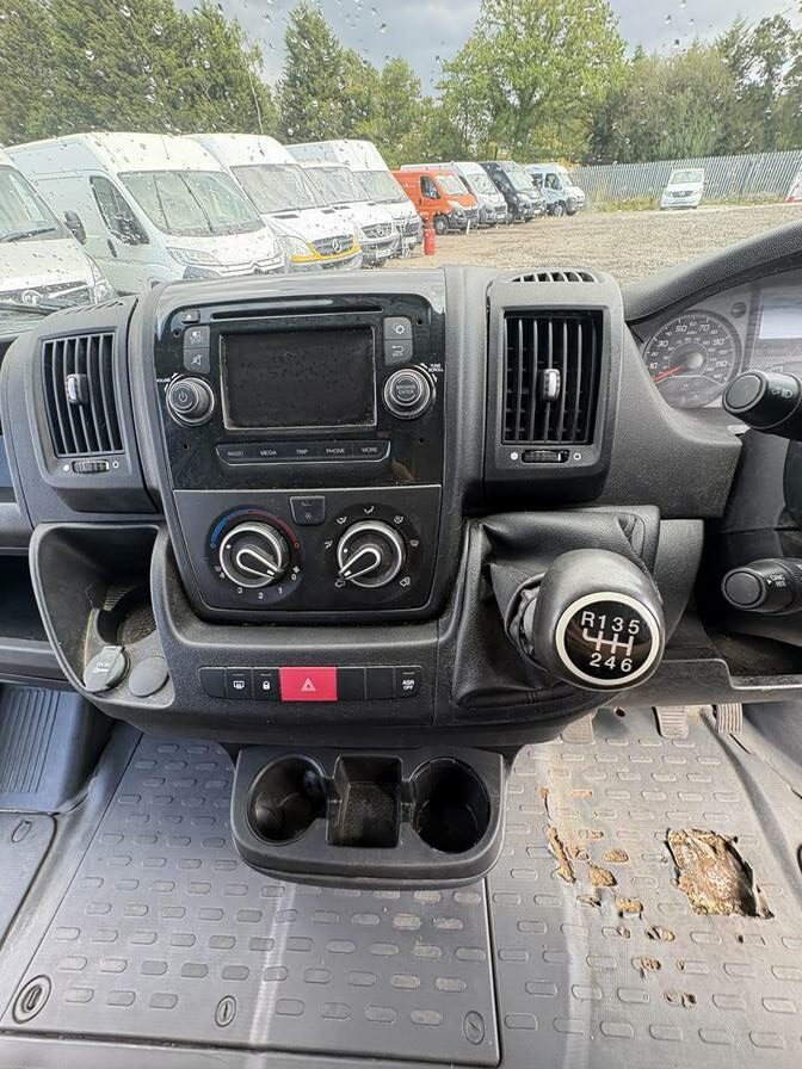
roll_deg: -1.8
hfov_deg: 85.7
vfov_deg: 102.1
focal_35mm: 14
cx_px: 401
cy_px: 534
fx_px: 432
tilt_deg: -36.4
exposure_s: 1/100
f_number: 2.2
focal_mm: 2.22
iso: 125
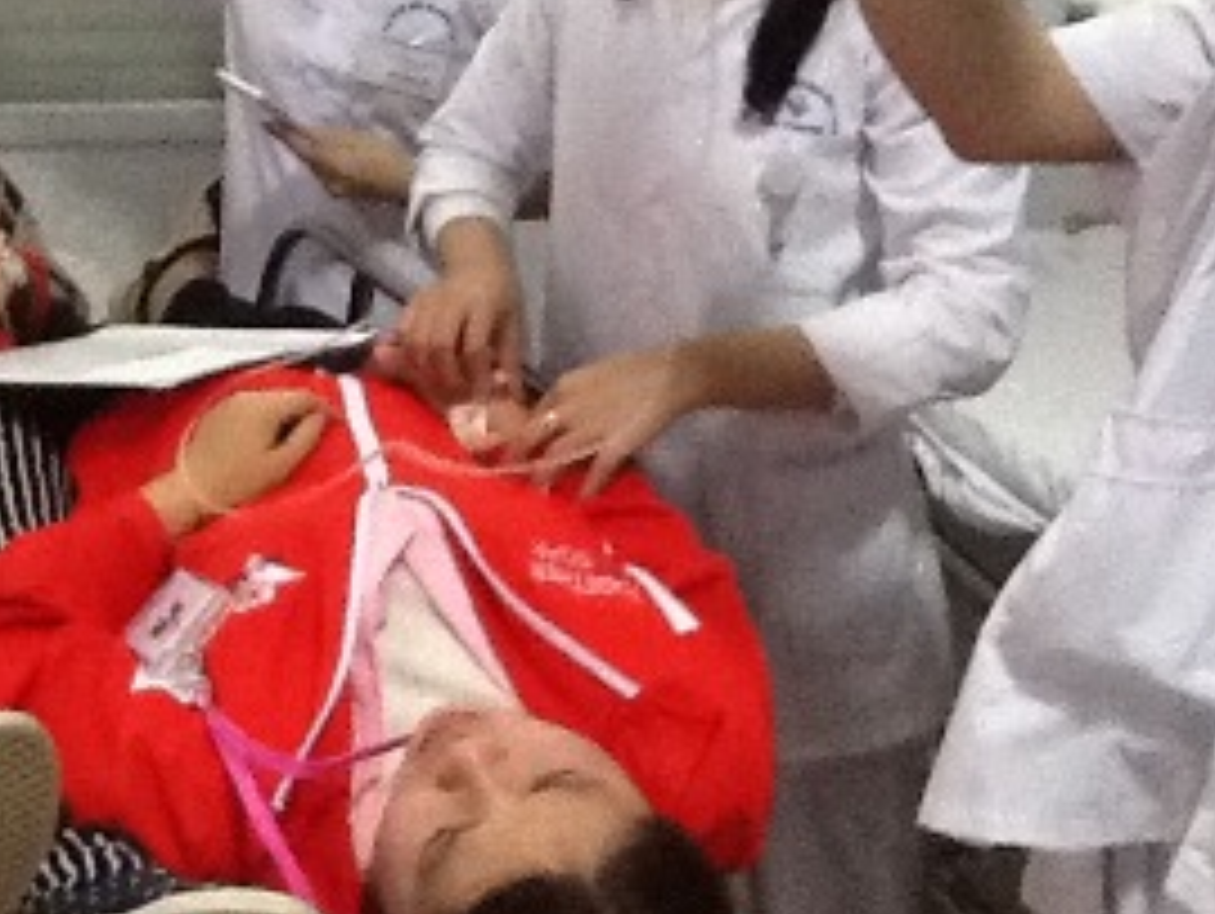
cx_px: 414
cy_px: 234
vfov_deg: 20.1
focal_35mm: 73
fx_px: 2565
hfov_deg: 26.5
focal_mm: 2.03
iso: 320
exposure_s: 1/17
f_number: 2.4
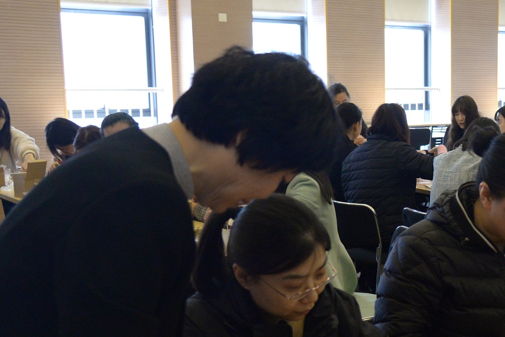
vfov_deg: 20.6
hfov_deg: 28.2
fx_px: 926
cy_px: 215
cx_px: 532
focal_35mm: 66
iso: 3200
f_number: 4
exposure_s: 1/250
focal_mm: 30
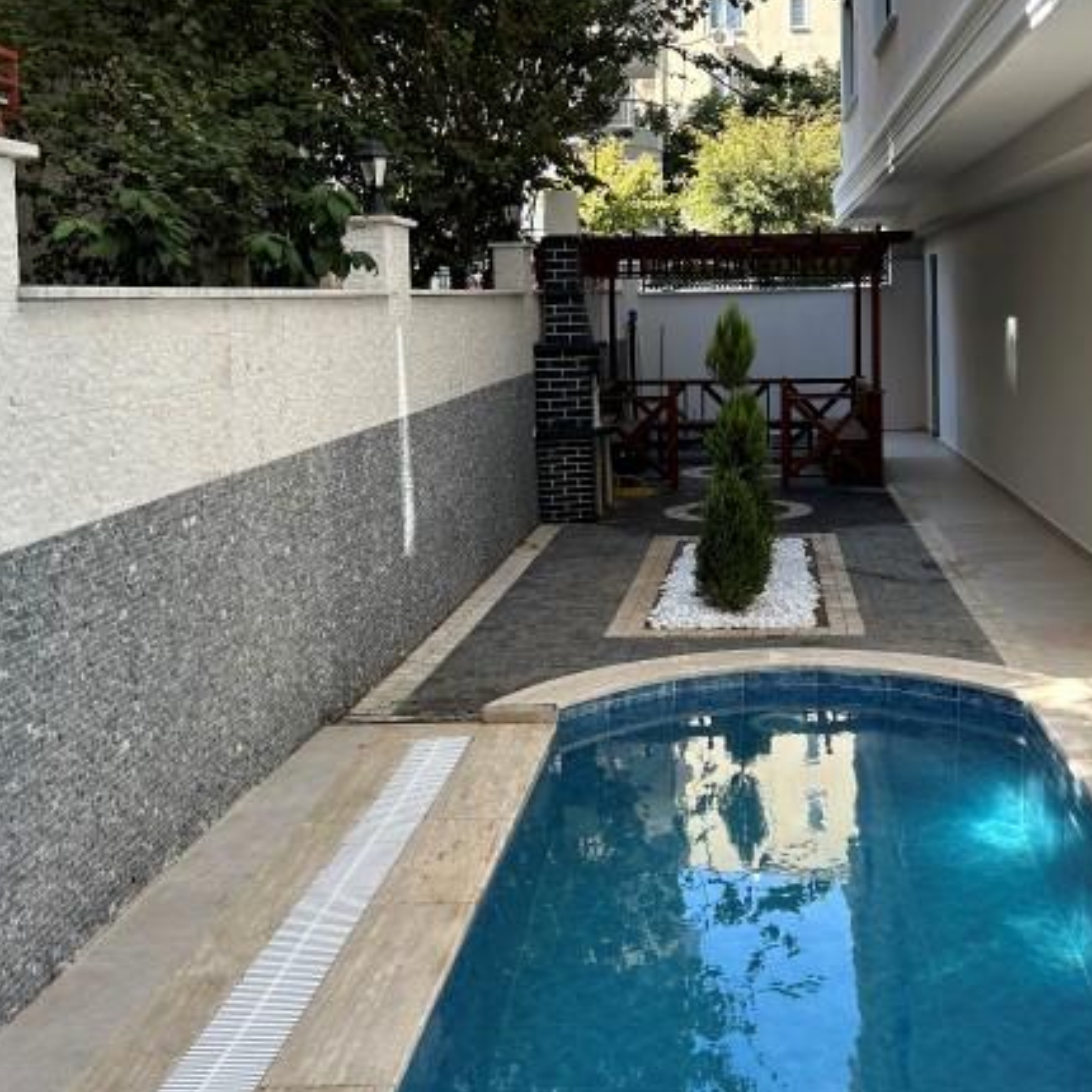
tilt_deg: -4.1
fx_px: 1463
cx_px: 719
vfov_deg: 40.7
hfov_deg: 40.5
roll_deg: +1.3
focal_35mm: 41
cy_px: 416
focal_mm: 5.7
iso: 50
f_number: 1.5
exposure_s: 1/666
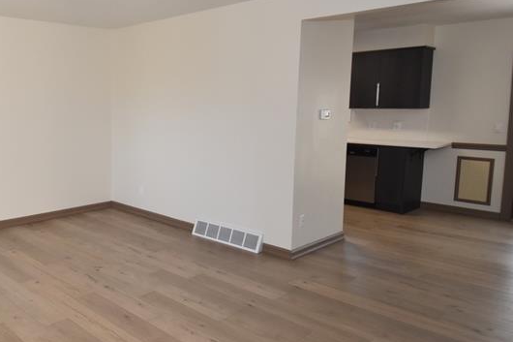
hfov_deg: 57.8
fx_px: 413
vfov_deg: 44.7
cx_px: 87
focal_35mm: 29
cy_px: 140
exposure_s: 1/125
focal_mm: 10
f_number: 5.6
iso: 640
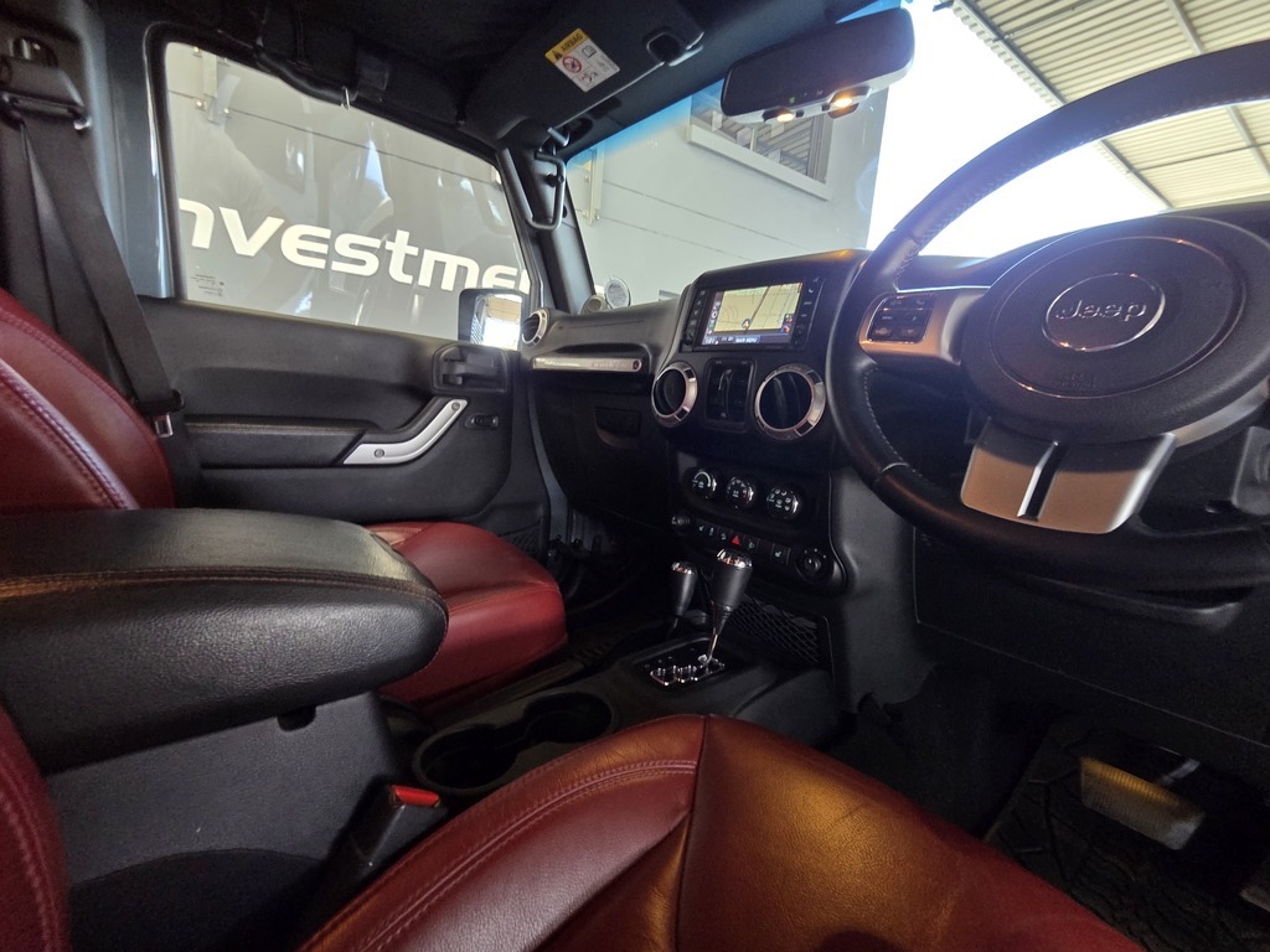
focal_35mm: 13
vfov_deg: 89.9
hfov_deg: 106.2
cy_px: 476
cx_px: 635
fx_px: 477
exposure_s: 1/50
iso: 400
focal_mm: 2.2
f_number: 2.2
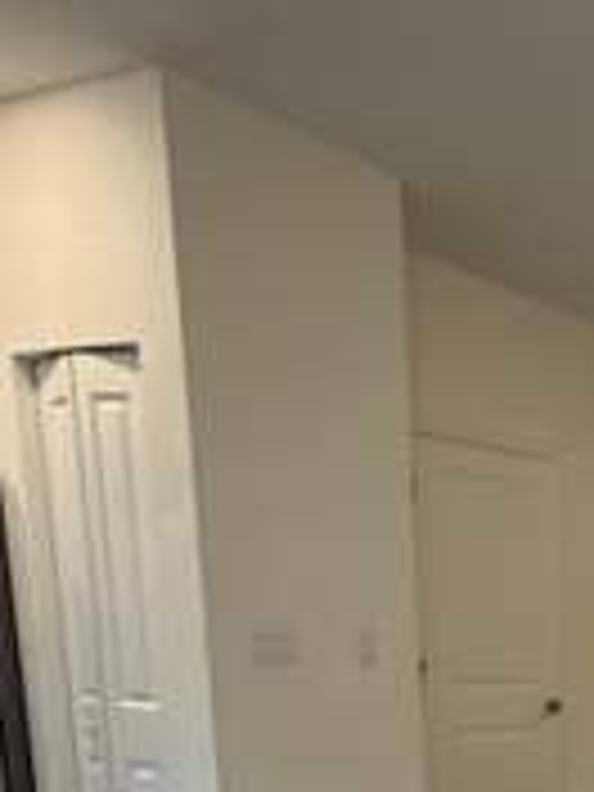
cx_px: 864
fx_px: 1167
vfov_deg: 32.4
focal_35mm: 51
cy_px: 900
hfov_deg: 23.5
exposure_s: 1/120
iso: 250
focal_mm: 2.22
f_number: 2.2
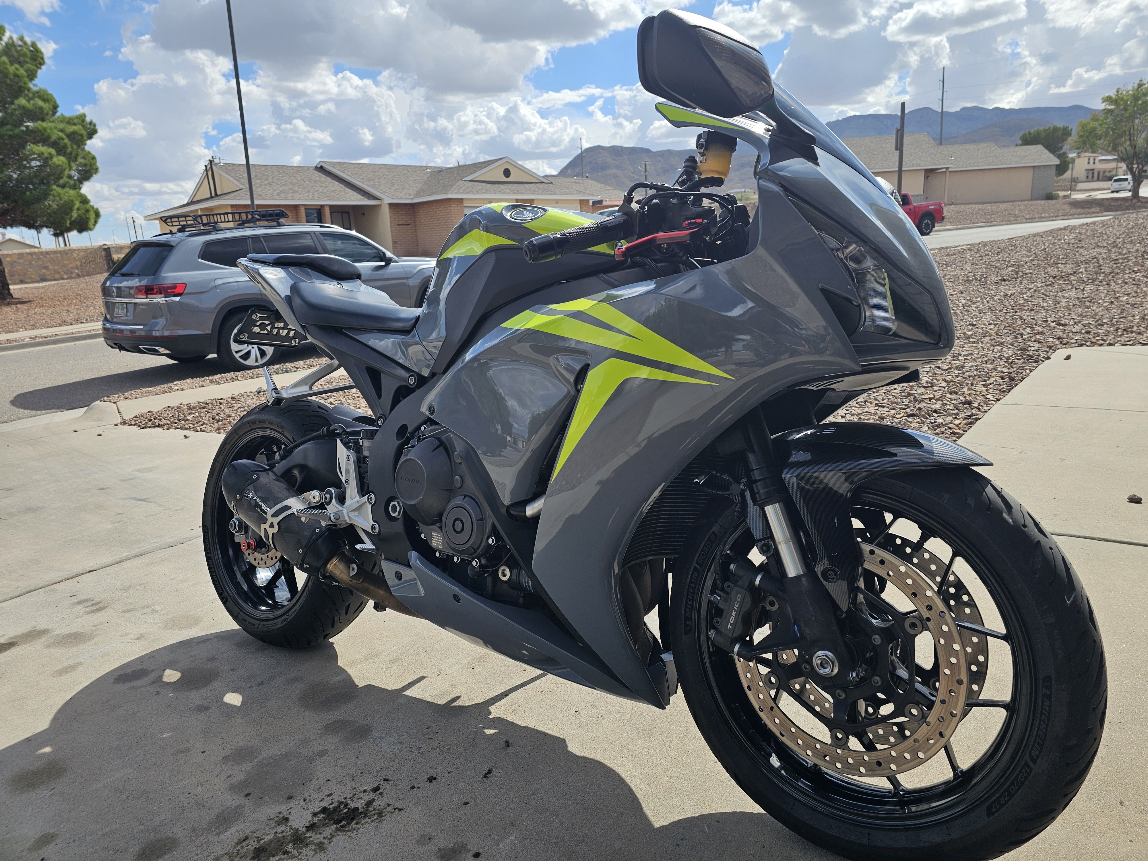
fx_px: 763
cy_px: 430
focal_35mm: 23
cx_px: 574
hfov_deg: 73.9
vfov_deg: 58.9
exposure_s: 1/852
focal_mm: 6.3
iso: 10
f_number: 1.7
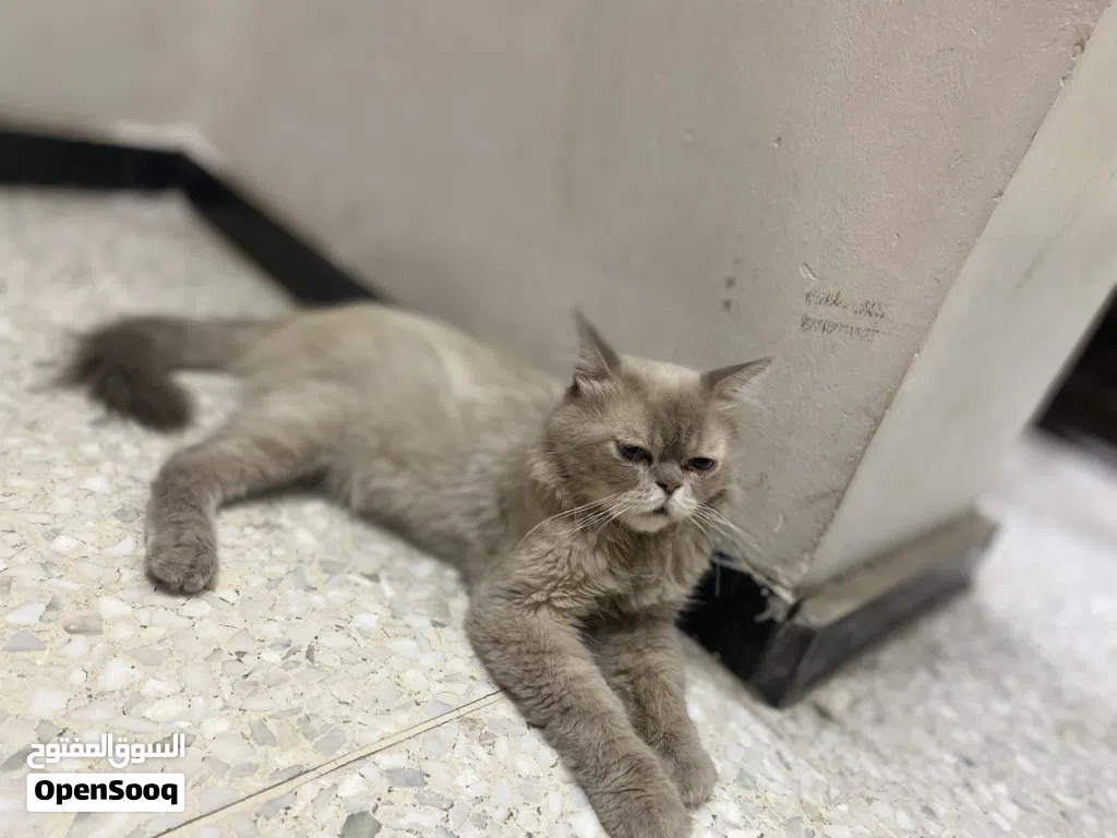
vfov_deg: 53.1
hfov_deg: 67.3
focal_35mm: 26
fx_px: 839
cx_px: 558
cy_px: 419
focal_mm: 4.25
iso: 320
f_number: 1.8
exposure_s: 1/60
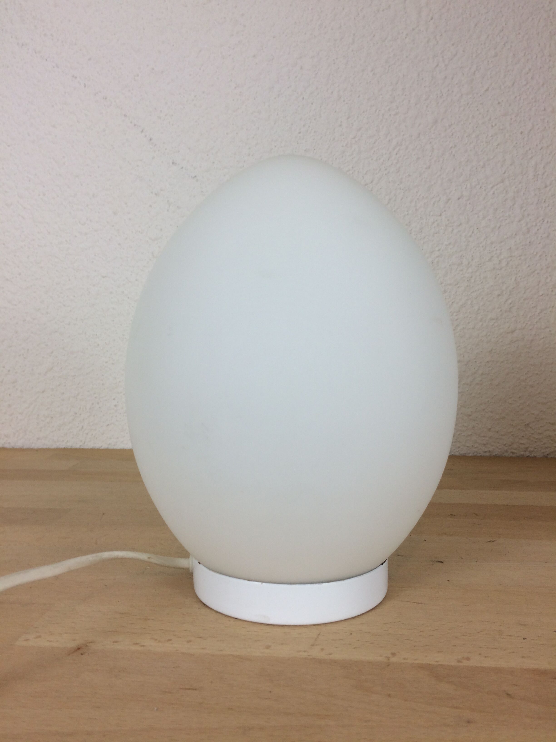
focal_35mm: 29
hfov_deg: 48.2
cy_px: 371
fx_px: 621
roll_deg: +0.7
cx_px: 278
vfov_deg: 61.7
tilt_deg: -3.7
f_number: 2.2
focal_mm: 4.15
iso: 32
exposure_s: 1/50
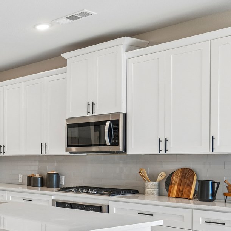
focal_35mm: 54
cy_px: 158
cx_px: -78
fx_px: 408
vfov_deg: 31.3
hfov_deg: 26.3
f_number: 8
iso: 400
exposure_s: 1/25
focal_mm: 19
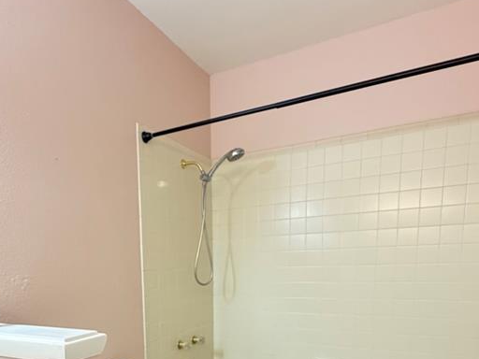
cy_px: 319
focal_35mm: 28
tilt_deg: -7.2
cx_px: 180
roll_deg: +2.0
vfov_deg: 45.4
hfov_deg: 62.6
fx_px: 387
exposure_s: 1/60
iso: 500
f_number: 2.2
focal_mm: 2.22
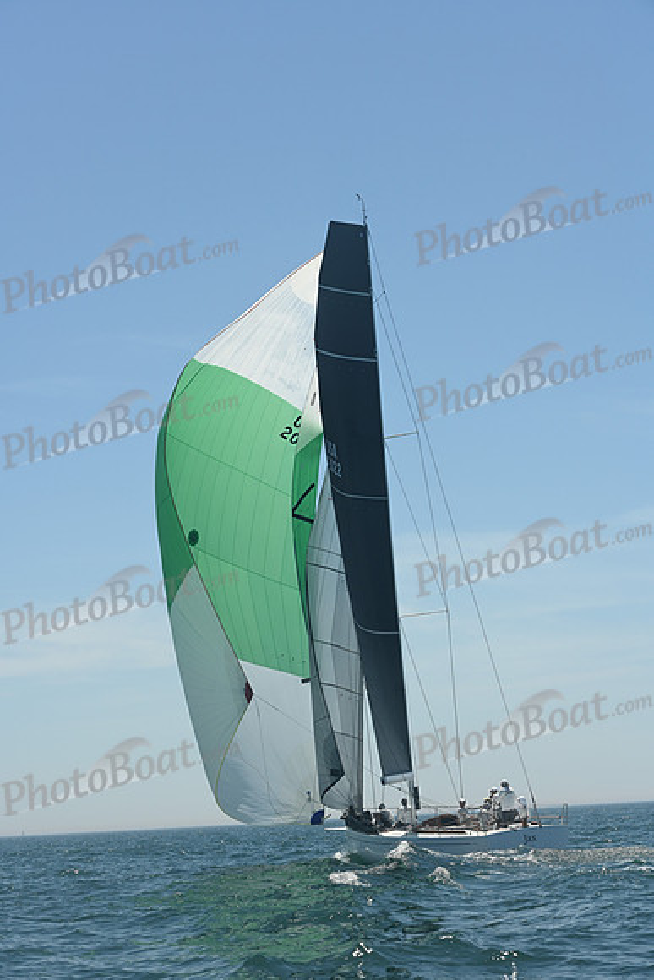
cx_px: 327
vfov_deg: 28.8
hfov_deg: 19.5
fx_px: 1906
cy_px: 490
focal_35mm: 70
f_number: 8
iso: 320
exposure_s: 1/1000
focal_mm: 70
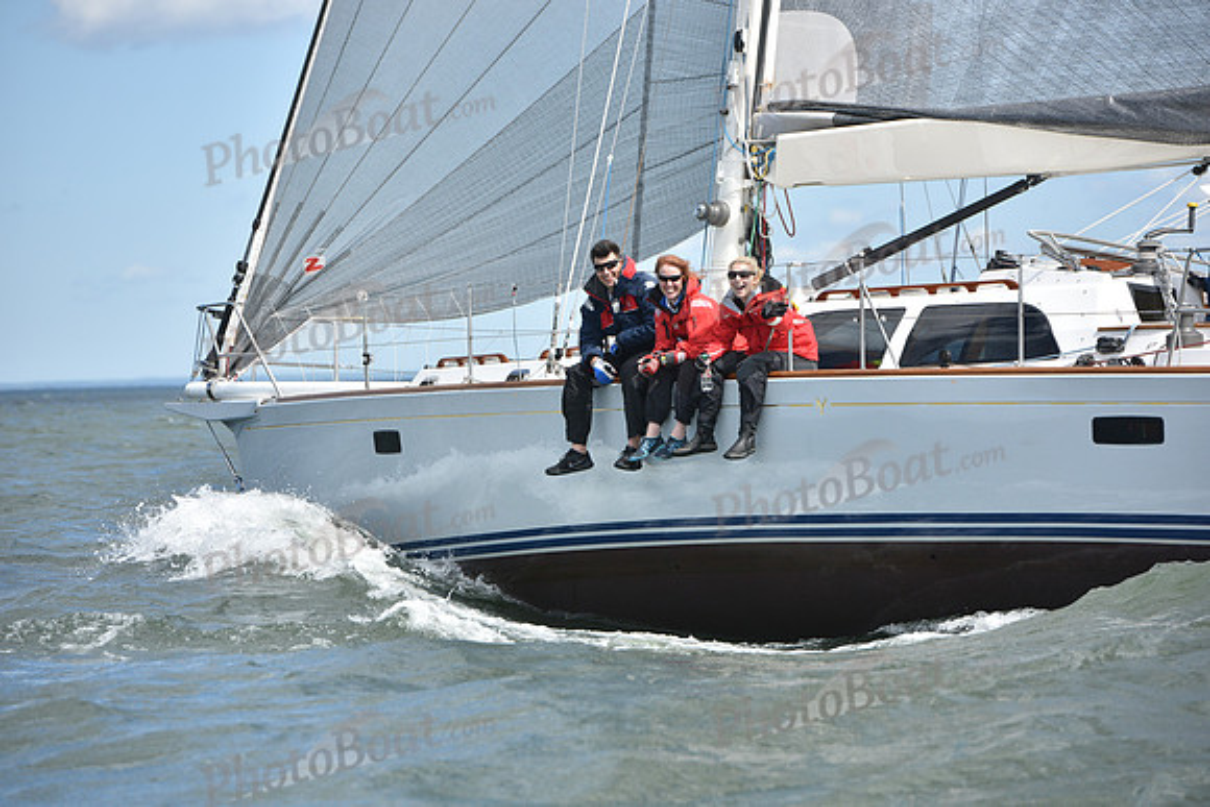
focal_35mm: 200
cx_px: 605
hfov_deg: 10.3
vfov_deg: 6.9
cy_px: 404
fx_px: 6723
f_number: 5.6
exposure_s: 1/1600
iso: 320
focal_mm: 200
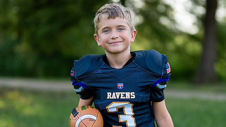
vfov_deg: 12.1
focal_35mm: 100
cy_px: 76
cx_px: 129
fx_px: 599
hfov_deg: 21.3
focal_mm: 50
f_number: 1.2
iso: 100
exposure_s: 1/1250
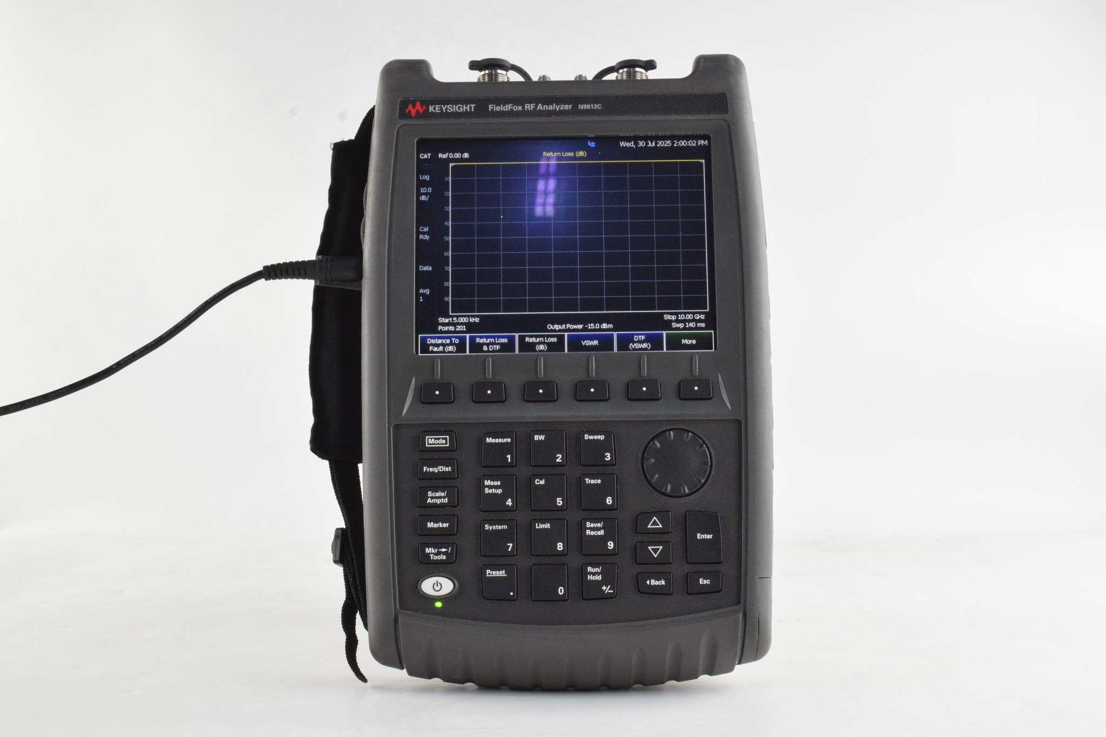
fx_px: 1659
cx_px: 553
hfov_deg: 36.9
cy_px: 368
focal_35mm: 54
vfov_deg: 25.1
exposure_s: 1/30
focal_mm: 36
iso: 1600
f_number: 22
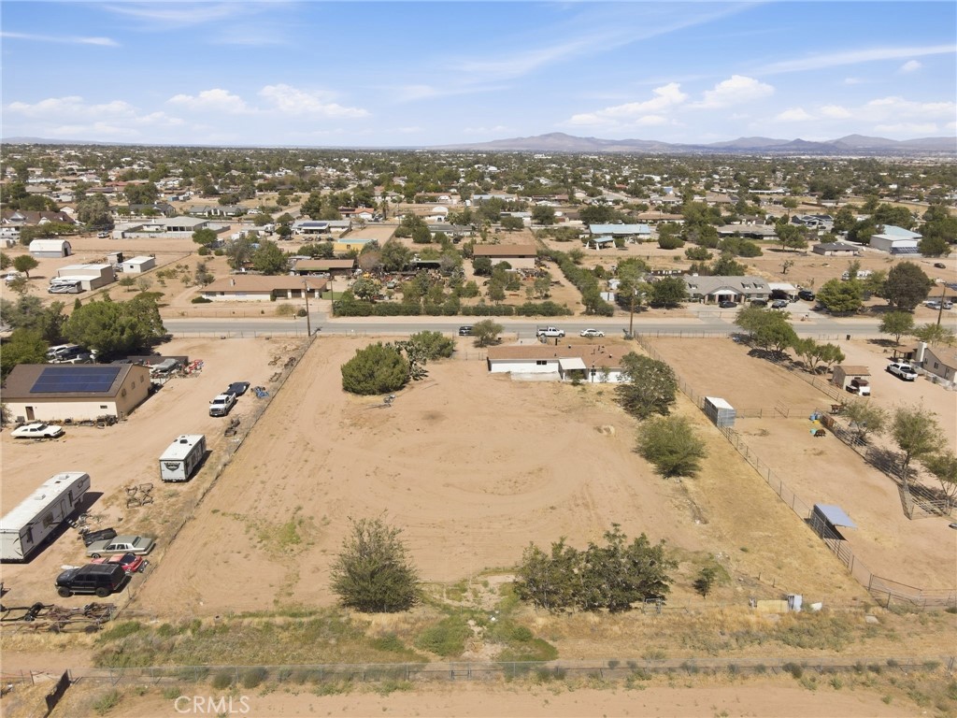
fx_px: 664
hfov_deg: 71.6
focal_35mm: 24
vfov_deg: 56.8
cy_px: 359
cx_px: 478
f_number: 2.8
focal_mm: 4.5
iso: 100
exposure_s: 1/80
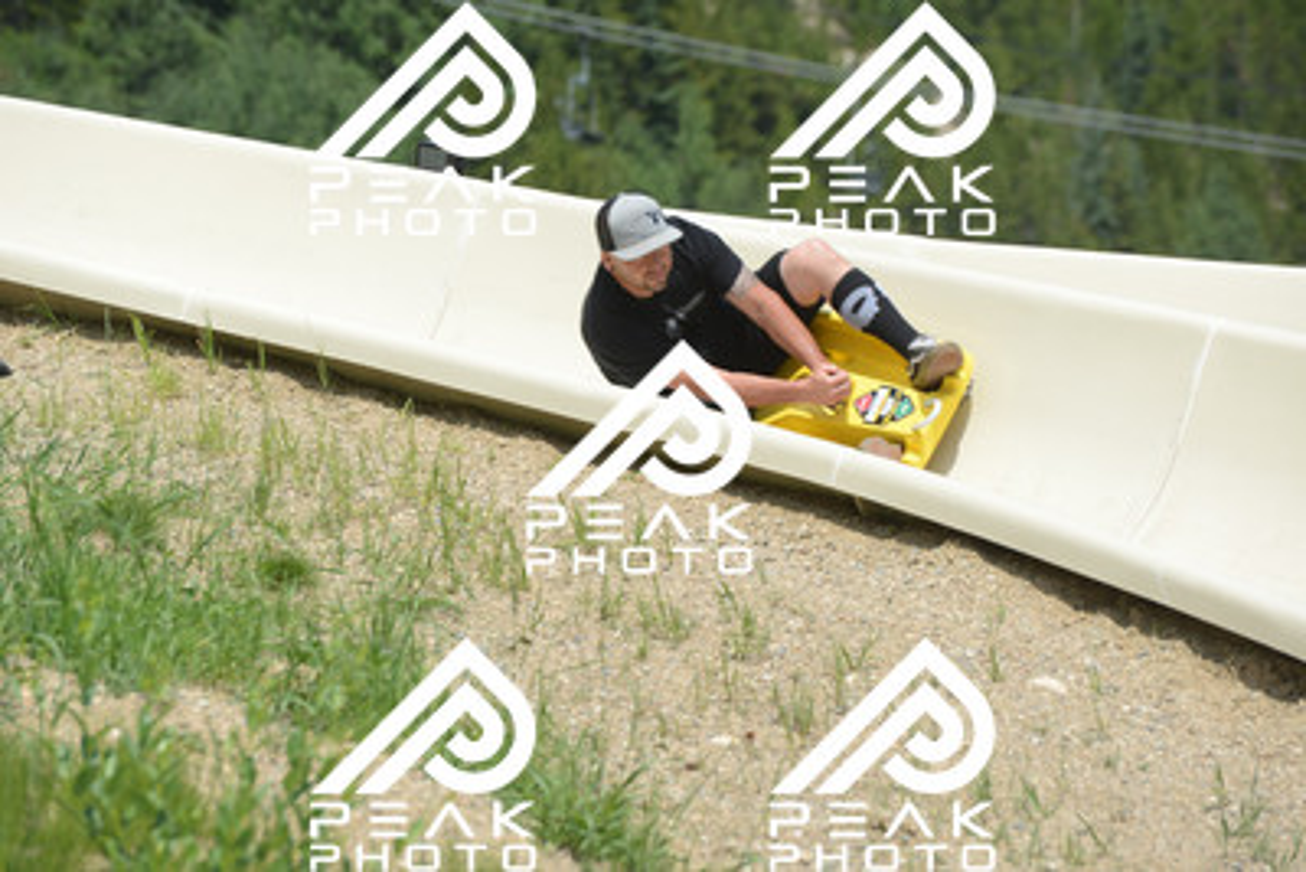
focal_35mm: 195
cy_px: 436
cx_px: 653
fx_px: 7076
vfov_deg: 7.0
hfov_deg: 10.5
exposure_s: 1/1250
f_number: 6.3
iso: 400
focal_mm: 195
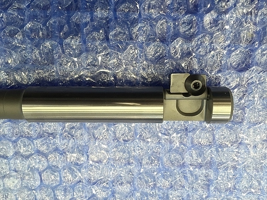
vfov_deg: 48.2
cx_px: 134
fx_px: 224
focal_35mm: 29
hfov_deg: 61.7
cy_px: 100
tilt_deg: -79.4
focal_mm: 4.15
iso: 80
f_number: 2.2
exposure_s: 1/30
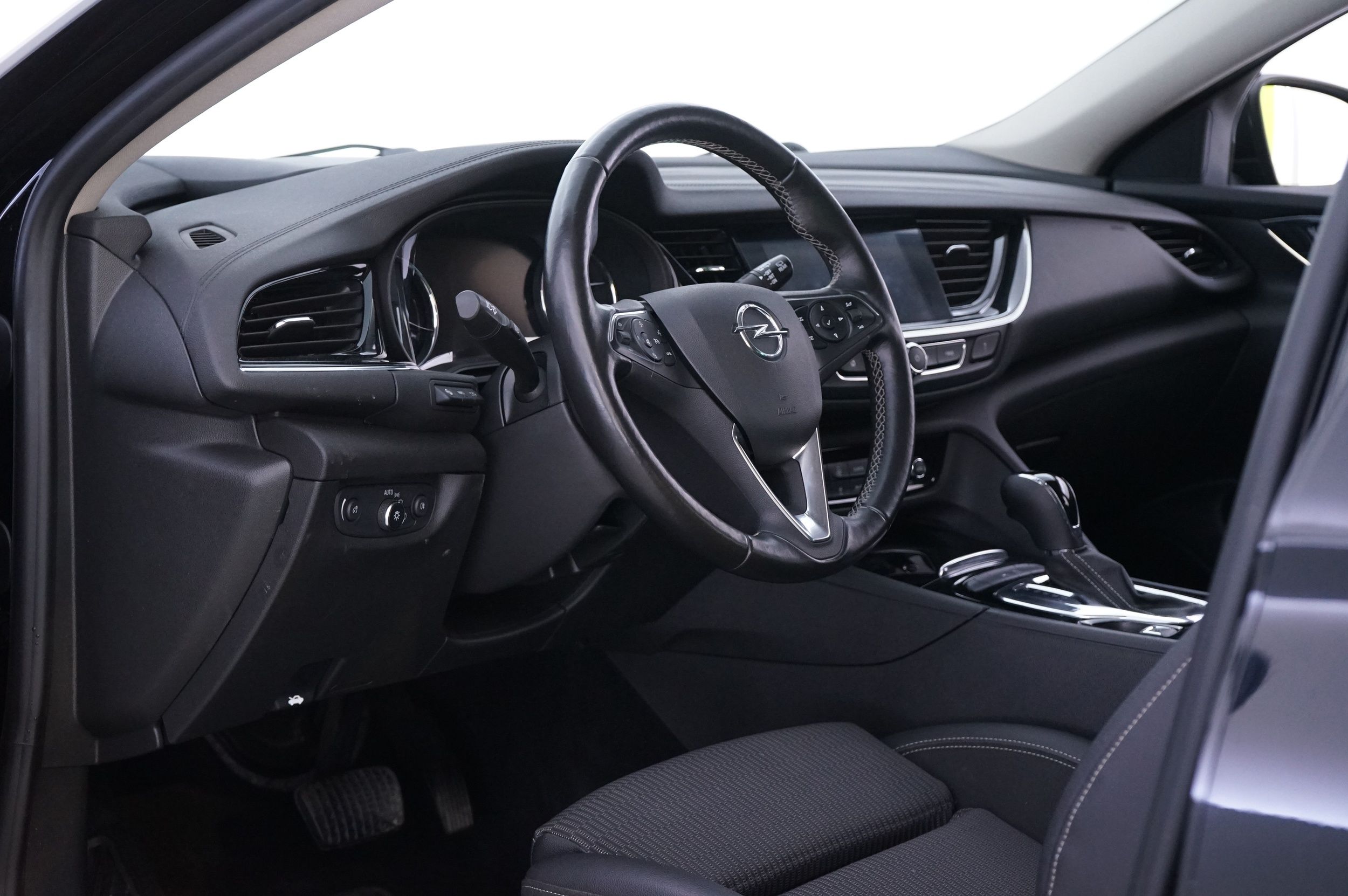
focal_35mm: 59
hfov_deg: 34.0
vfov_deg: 23.0
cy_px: 448
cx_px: 674
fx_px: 2207
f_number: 6.3
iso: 3200
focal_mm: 59
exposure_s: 1/10
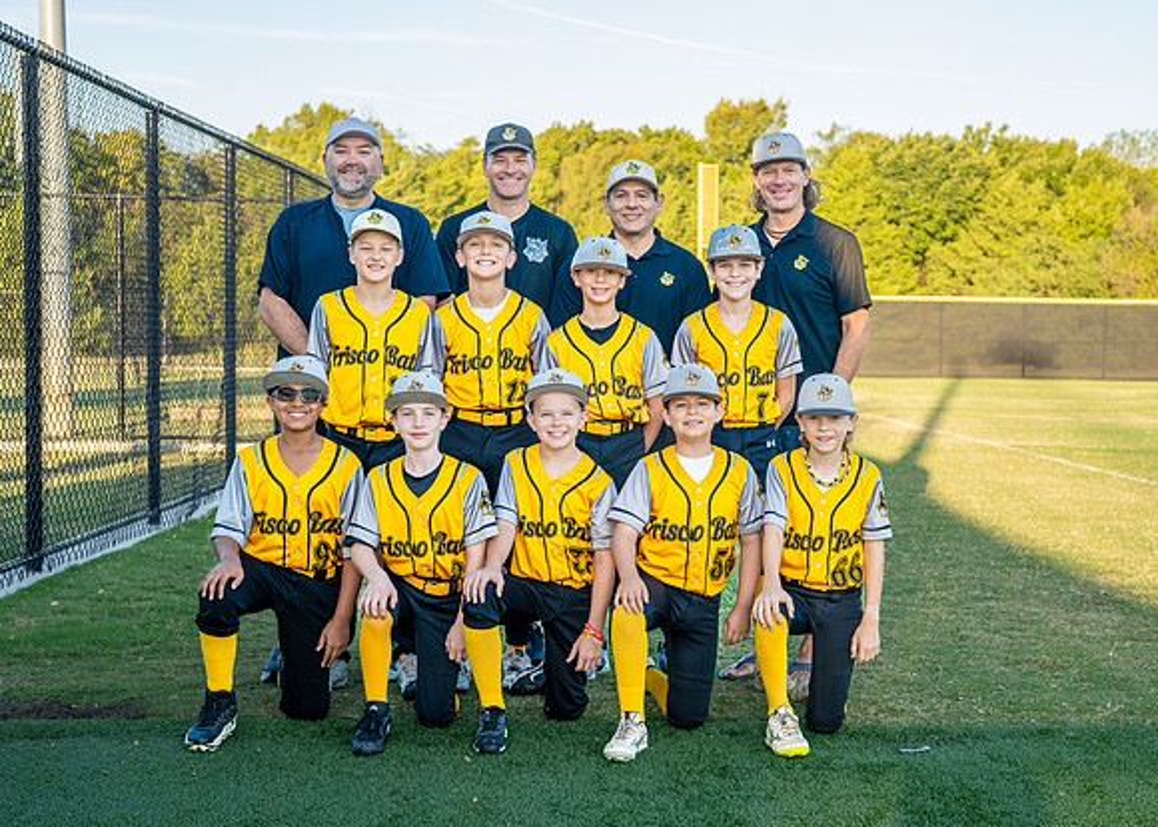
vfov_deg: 23.9
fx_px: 1957
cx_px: 632
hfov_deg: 32.9
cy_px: 422
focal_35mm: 60
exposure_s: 1/320
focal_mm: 50
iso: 200
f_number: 4
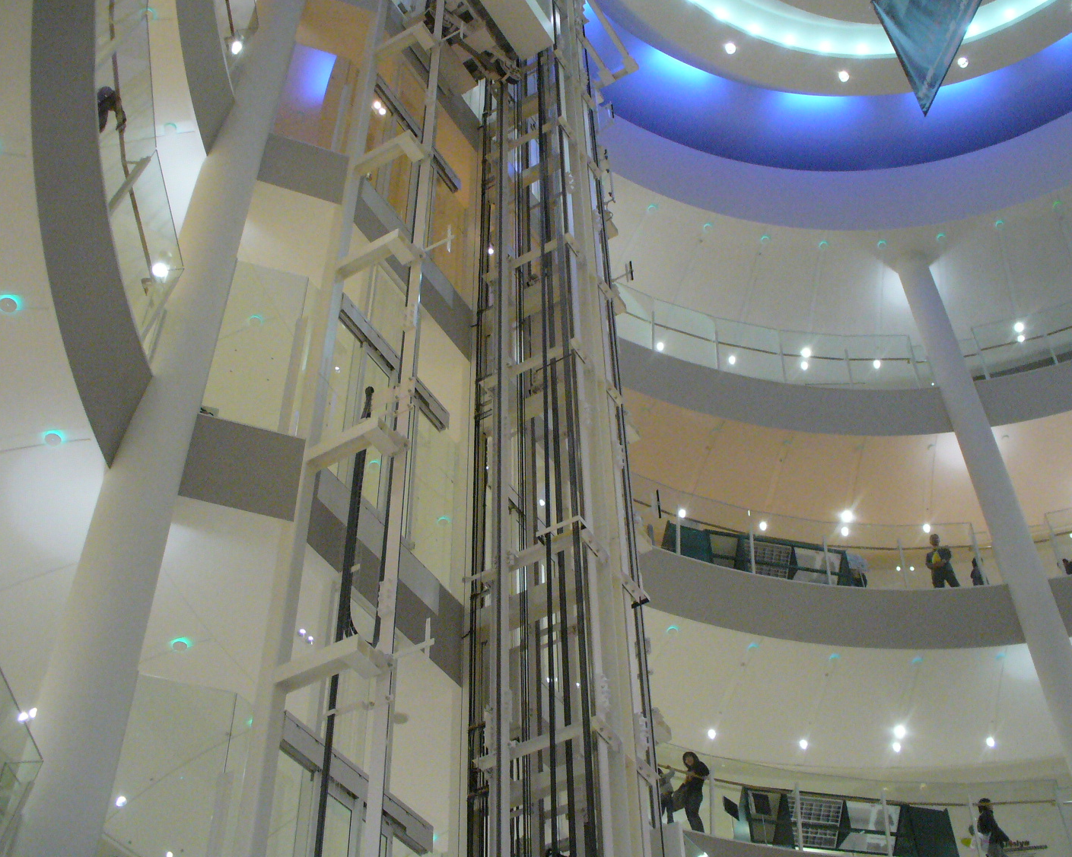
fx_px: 1301
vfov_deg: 36.5
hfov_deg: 44.8
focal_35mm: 41
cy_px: 430
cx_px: 559
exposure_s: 1/100
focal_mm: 6.1
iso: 400
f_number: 2.8
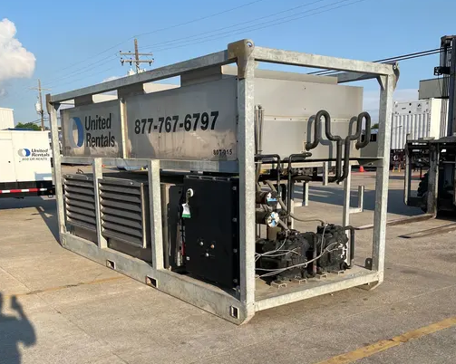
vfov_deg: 39.6
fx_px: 499
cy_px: 247
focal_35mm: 37
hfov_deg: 49.1
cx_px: 228
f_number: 1.6
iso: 50
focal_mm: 5.1
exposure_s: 1/2571
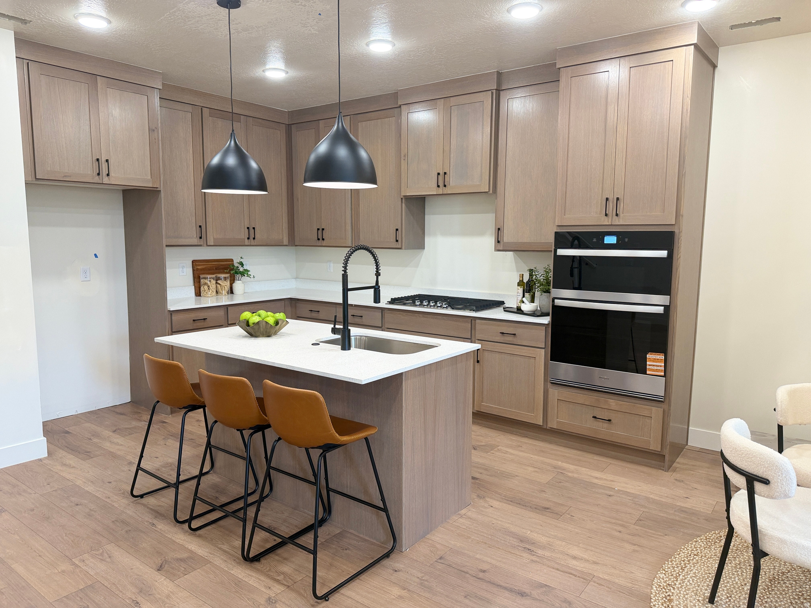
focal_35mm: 24
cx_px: 406
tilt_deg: -6.3
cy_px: 304
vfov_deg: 56.8
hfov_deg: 71.6
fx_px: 562
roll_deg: -0.5
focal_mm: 6.76
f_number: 1.78
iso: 160
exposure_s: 1/120
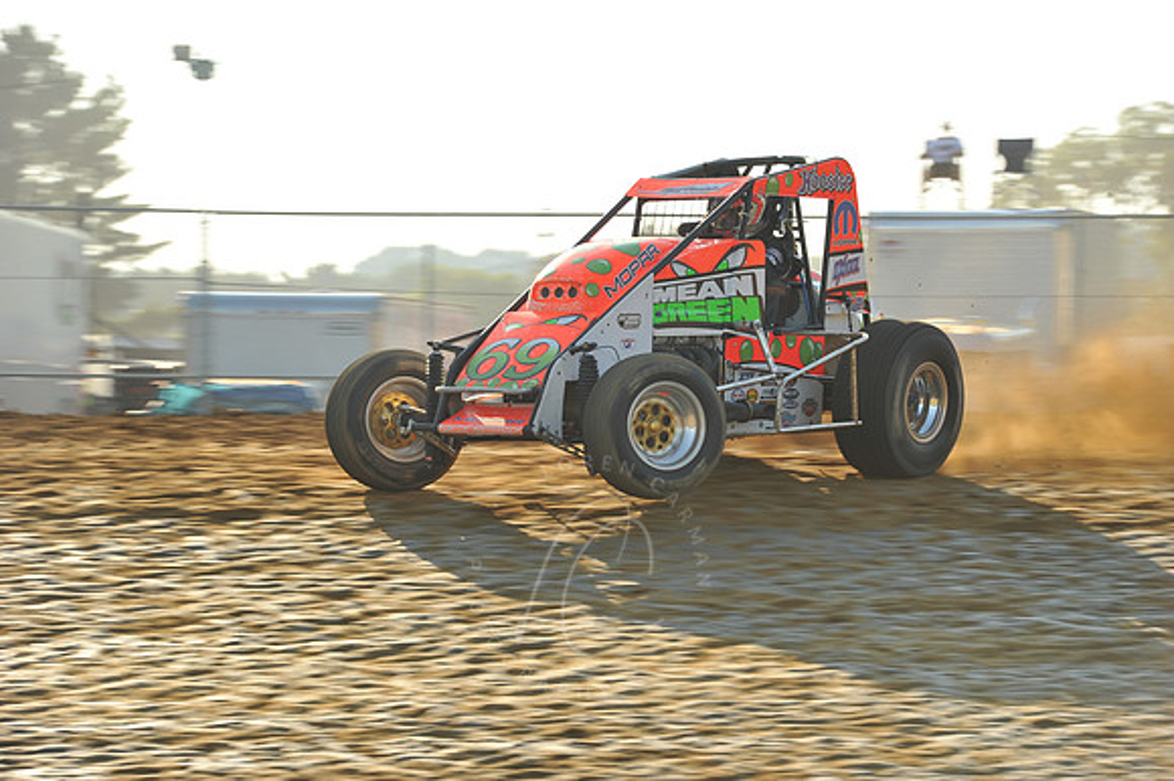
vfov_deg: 7.6
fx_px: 5866
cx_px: 587
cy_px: 390
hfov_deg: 11.4
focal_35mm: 180
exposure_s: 1/320
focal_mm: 180
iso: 400
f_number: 9
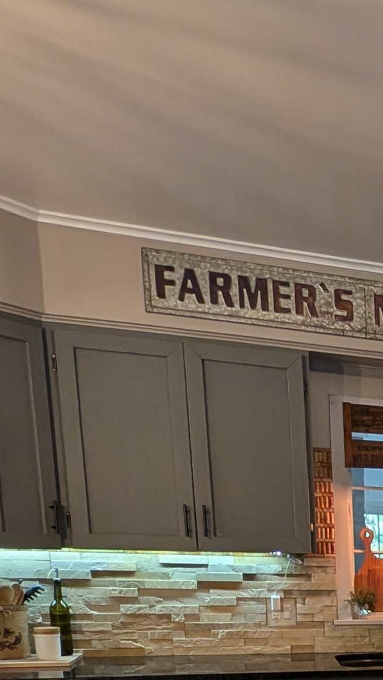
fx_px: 794
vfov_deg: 39.5
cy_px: 716
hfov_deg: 21.2
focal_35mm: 44
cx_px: 625
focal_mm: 2.23
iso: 155
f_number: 1.95
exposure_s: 1/30
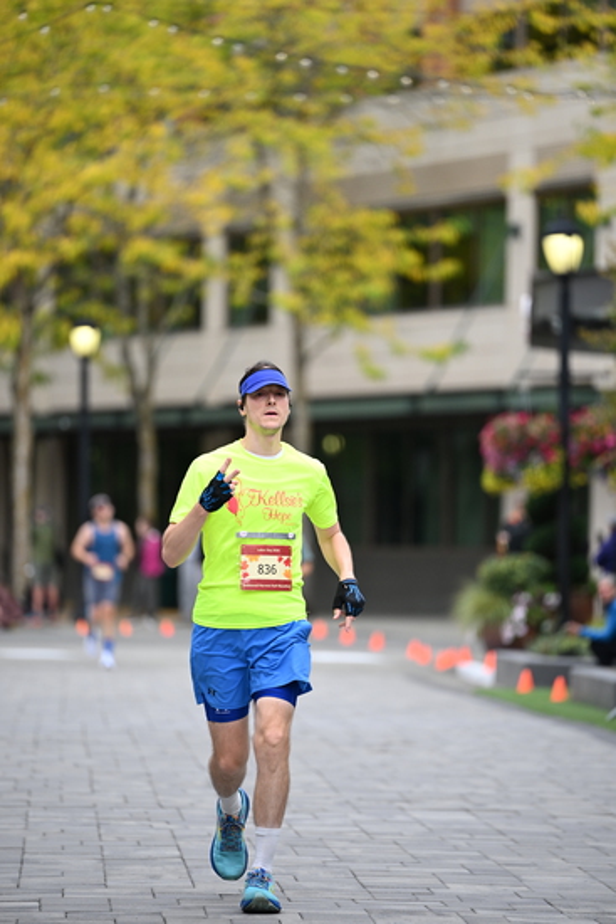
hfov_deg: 6.9
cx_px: 308
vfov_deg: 10.3
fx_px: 5130
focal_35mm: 200
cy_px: 462
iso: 640
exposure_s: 1/2000
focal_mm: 200
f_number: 2.8
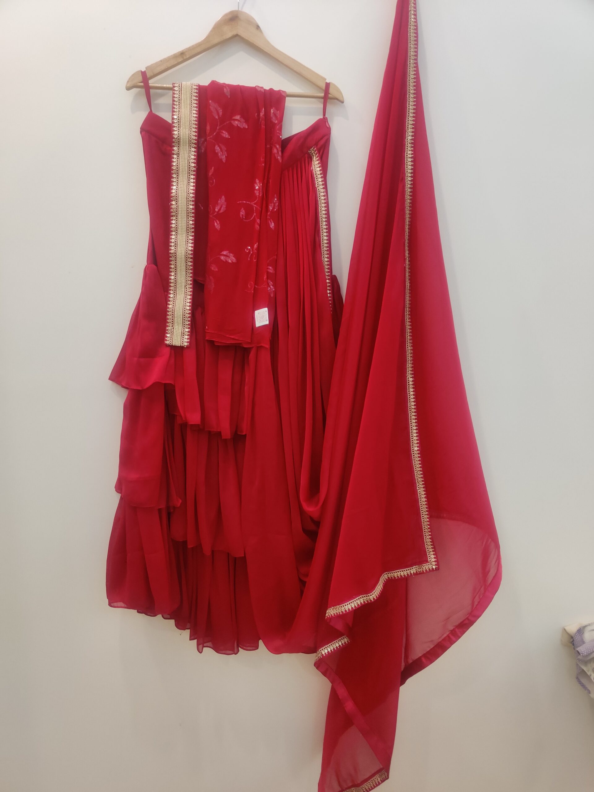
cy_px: 396
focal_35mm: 27
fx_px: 618
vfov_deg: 65.3
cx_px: 297
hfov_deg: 51.4
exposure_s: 1/50
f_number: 1.65
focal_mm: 4.75
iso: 500
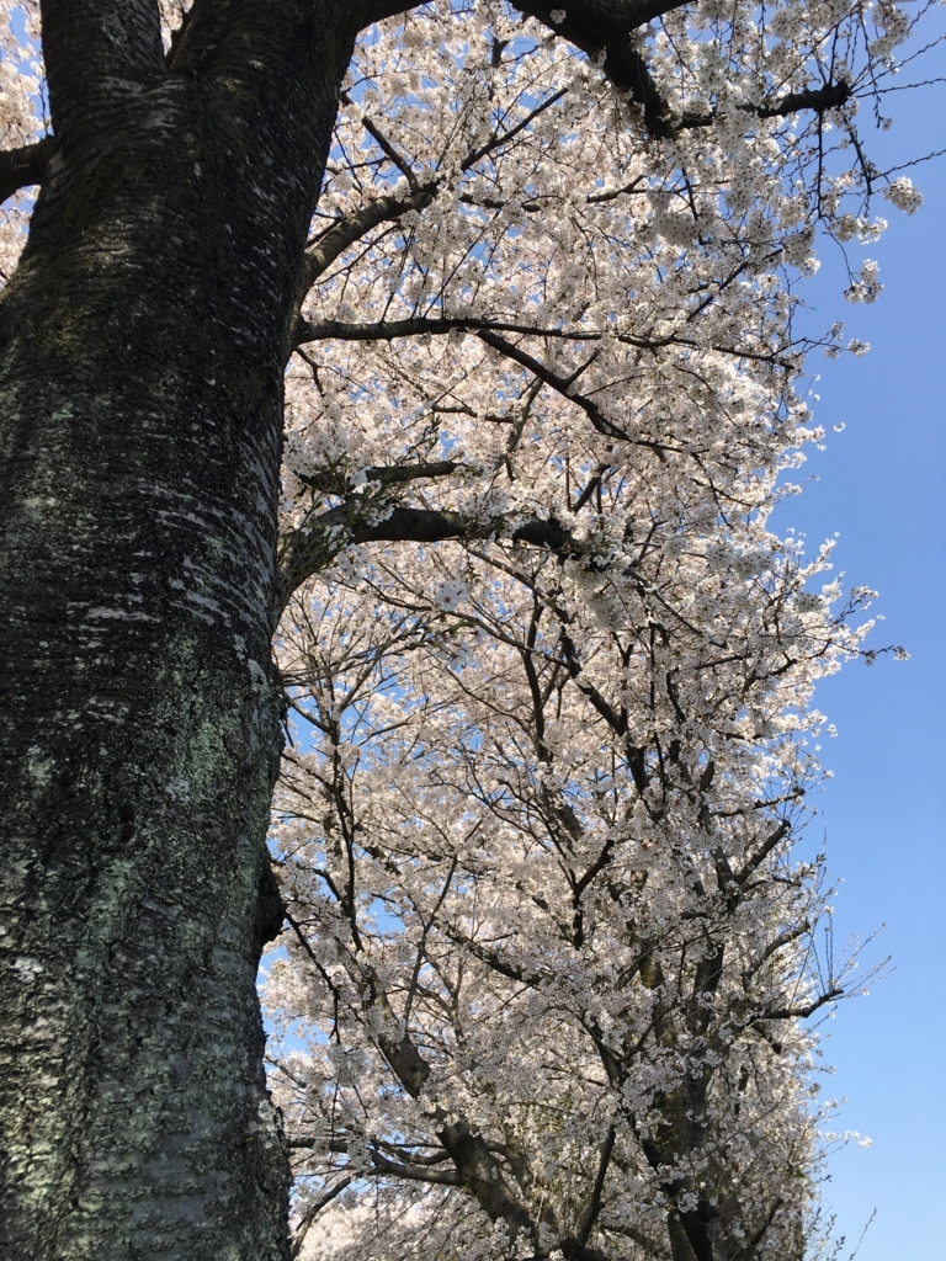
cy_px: 630
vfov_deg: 61.7
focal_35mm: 29
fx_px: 1057
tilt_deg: +38.1
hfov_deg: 48.2
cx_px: 473
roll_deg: -3.0
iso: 25
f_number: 2.2
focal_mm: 4.15
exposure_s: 1/962
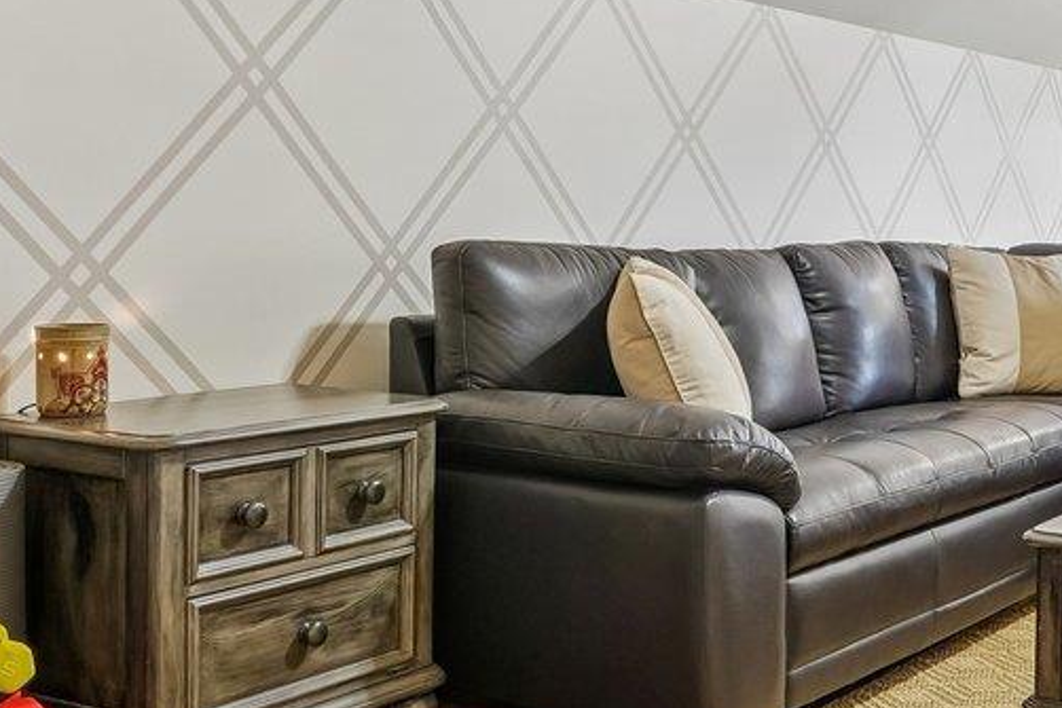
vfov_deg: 25.2
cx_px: 893
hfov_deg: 35.9
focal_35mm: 53
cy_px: 179
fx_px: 1564
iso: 400
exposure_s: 1/8
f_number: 8
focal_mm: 13
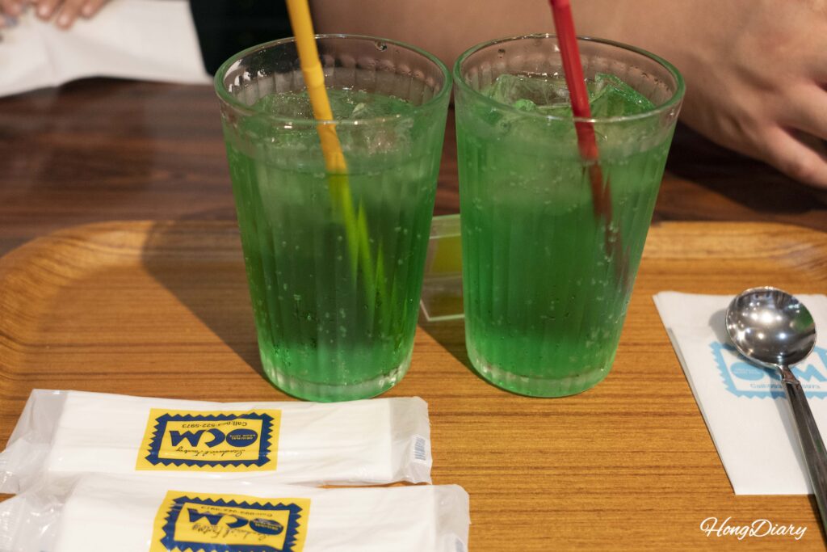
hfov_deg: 39.6
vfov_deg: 27.0
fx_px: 1149
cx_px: 414
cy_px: 276
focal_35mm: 50
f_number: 5.6
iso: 3200
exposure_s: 1/160
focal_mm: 50
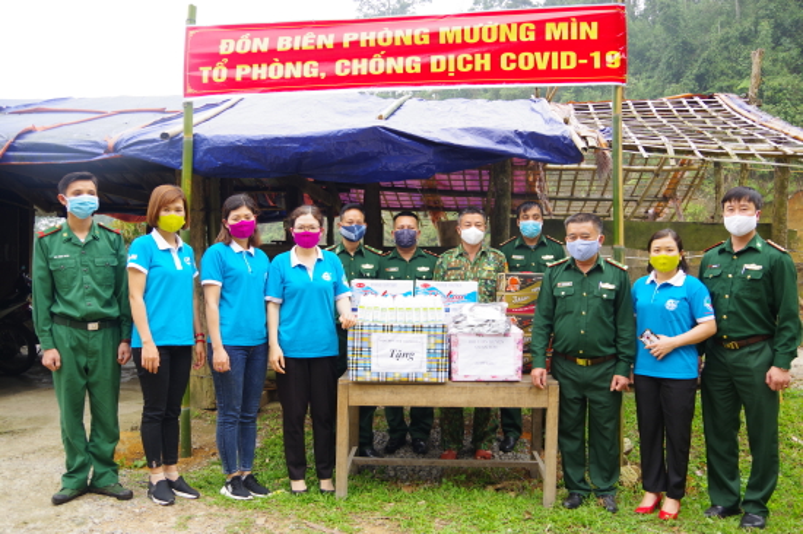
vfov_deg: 42.3
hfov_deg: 60.3
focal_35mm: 31
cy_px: 267
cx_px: 402
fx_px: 691
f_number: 4.5
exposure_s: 1/100
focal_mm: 21
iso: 200
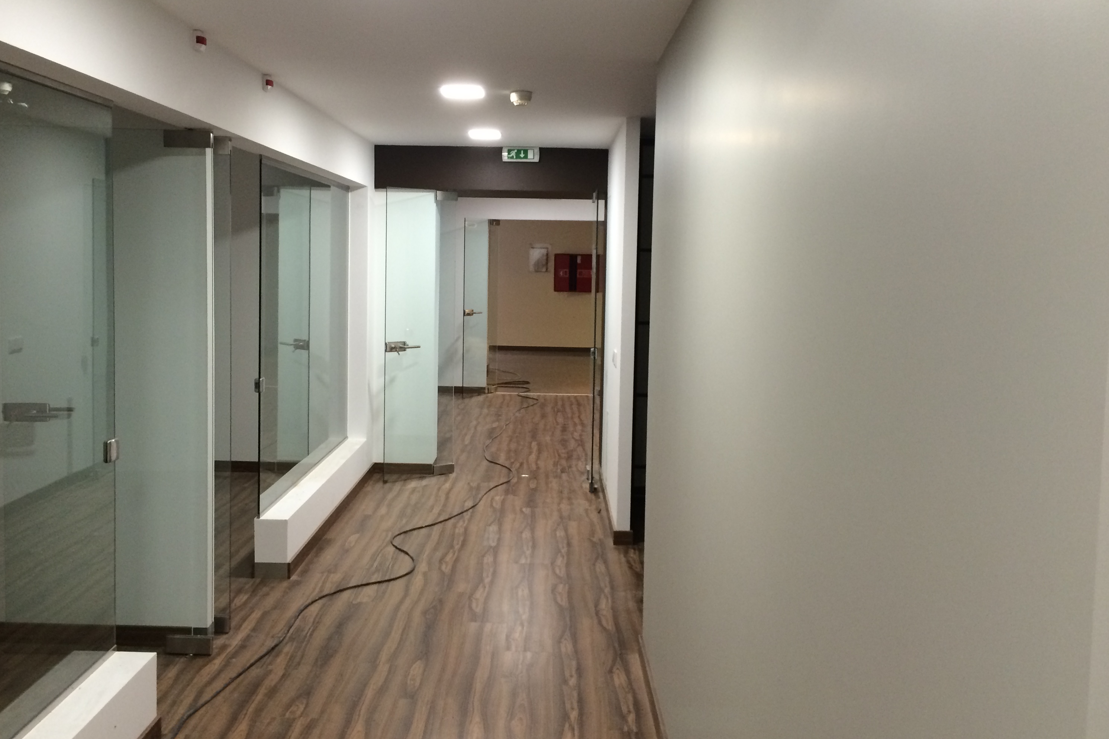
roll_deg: -1.6
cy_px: 334
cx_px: 512
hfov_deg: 57.2
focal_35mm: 33
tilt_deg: -3.9
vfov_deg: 39.9
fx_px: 1017
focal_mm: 4.15
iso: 125
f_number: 2.2
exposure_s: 1/30
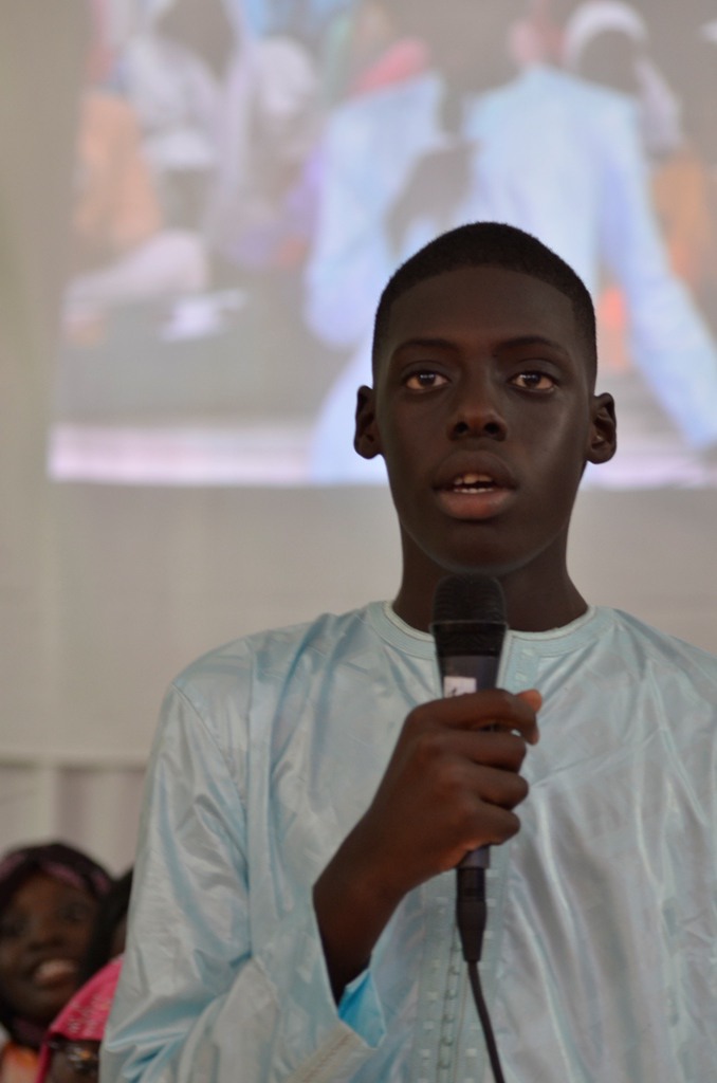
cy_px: 542
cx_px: 358
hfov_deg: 7.5
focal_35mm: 183
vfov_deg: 11.3
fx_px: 5493
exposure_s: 1/50
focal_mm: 122
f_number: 4.2
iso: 640
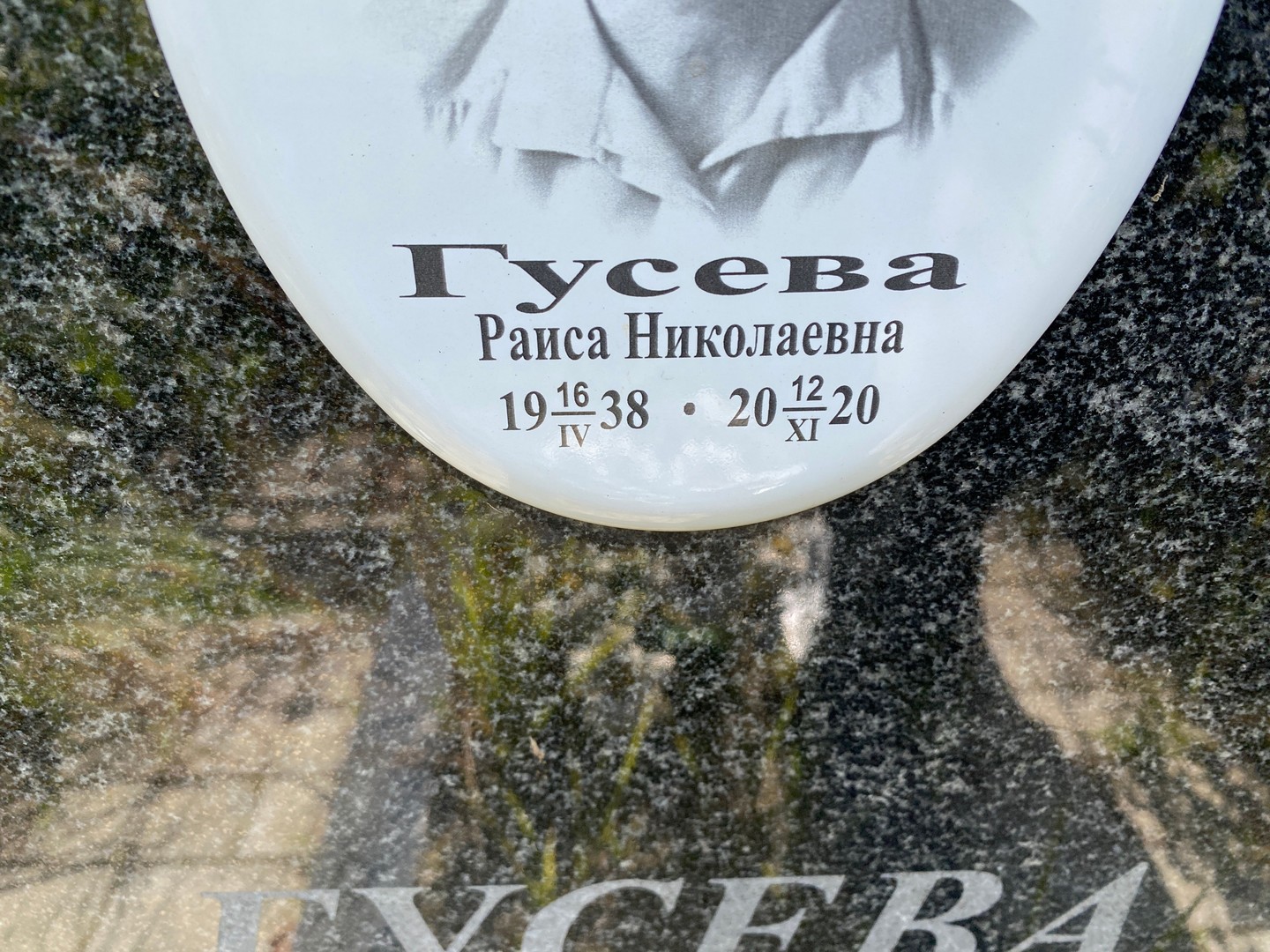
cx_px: 635
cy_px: 476
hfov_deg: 69.4
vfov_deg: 54.9
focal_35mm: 25
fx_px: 917
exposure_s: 1/762
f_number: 1.8
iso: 32
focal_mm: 4.25
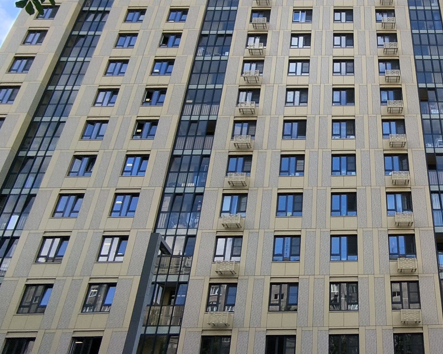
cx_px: 358
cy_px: 169
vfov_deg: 42.2
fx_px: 459
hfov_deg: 48.4
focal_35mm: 35
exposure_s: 1/1565
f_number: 2.2
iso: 50
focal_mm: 1.65
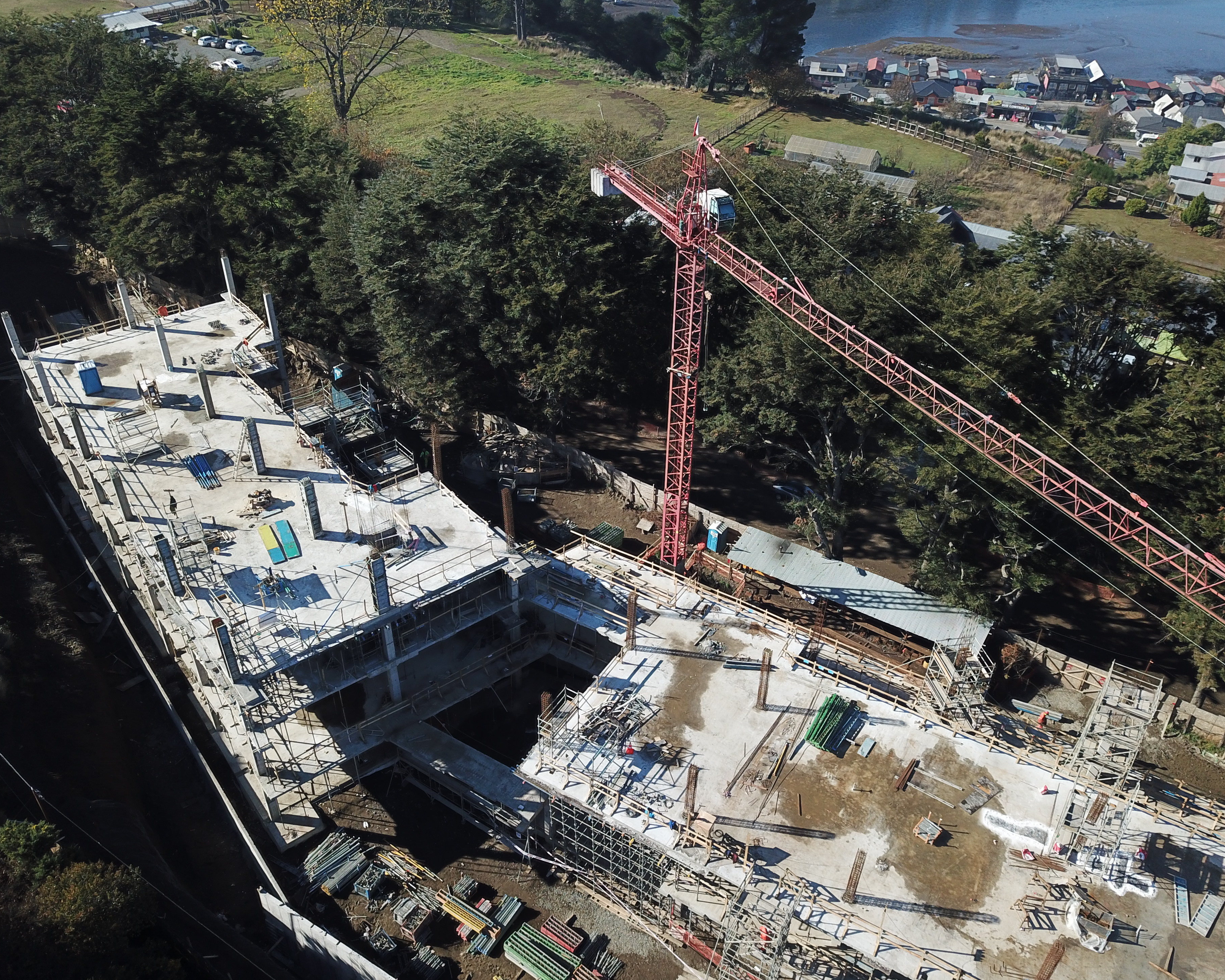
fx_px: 1015
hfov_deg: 62.2
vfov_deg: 51.5
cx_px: 613
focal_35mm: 28
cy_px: 489
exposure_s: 1/1009
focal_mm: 4.73
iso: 100
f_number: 2.2
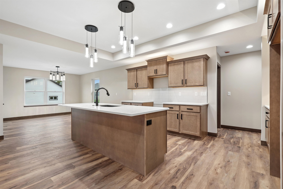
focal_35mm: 16
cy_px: 94
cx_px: 142
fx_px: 126
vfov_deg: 73.7
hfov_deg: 96.7
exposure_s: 1/20
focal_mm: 16
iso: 800
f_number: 10
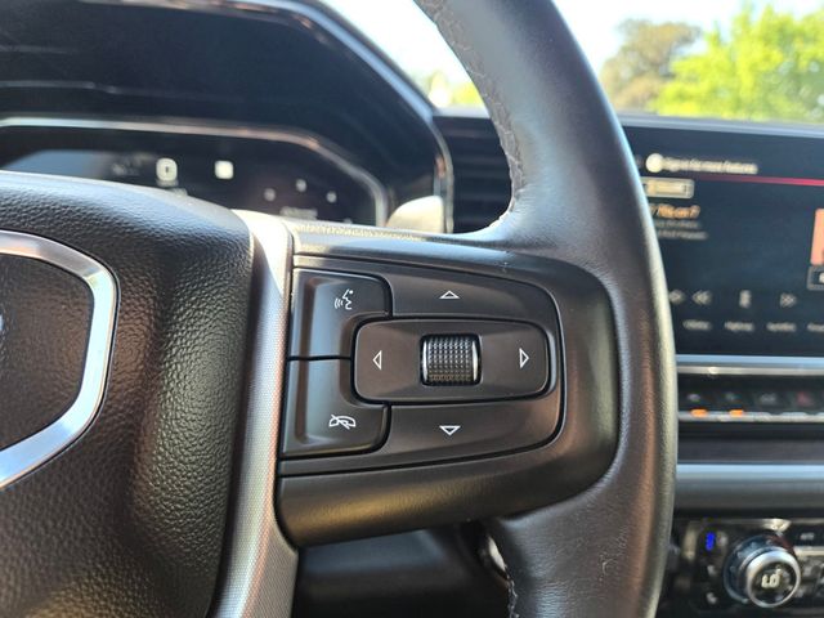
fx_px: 547
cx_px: 412
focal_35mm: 23
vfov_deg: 58.9
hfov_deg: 73.9
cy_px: 309
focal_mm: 5.4
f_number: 1.8
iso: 100
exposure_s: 1/180
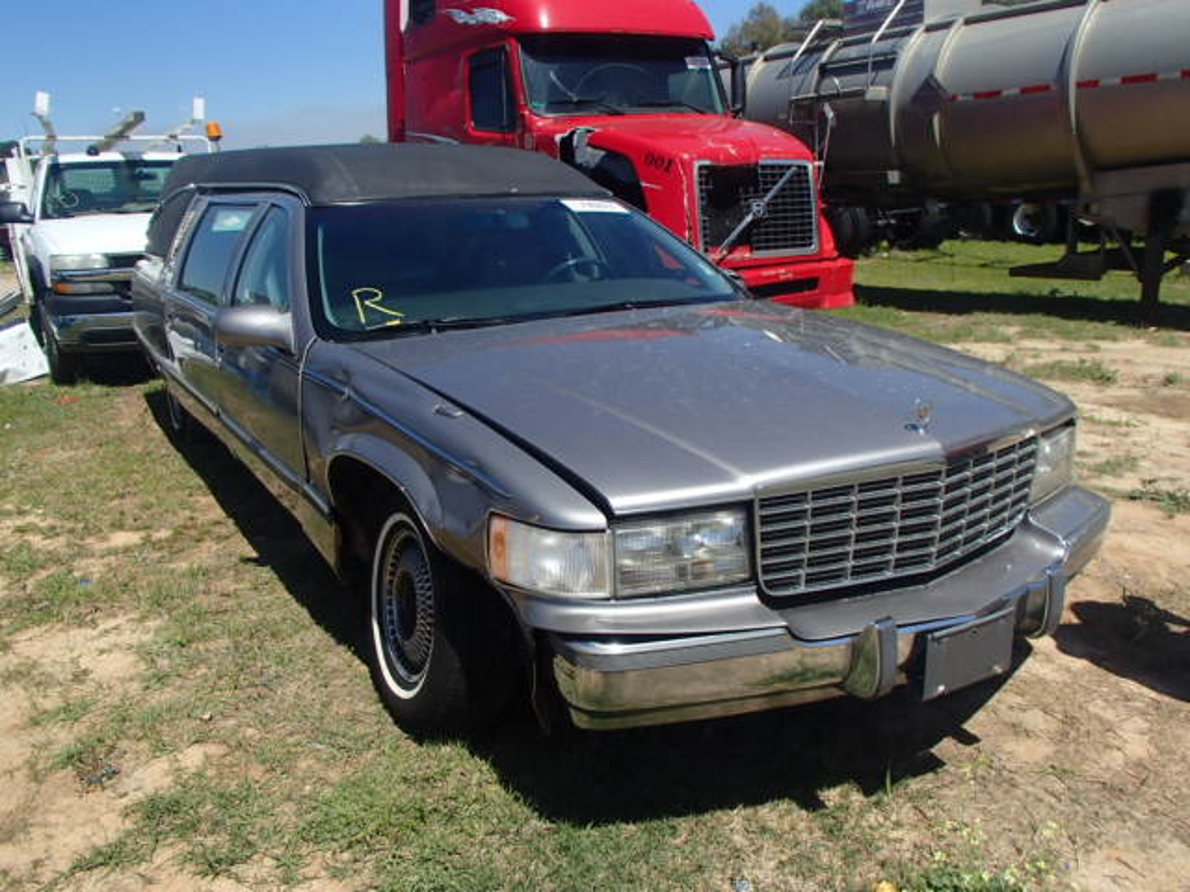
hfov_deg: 63.4
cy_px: 446
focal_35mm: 28
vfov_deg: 49.7
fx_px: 963
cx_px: 595
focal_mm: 5
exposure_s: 1/125
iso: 100
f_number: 11
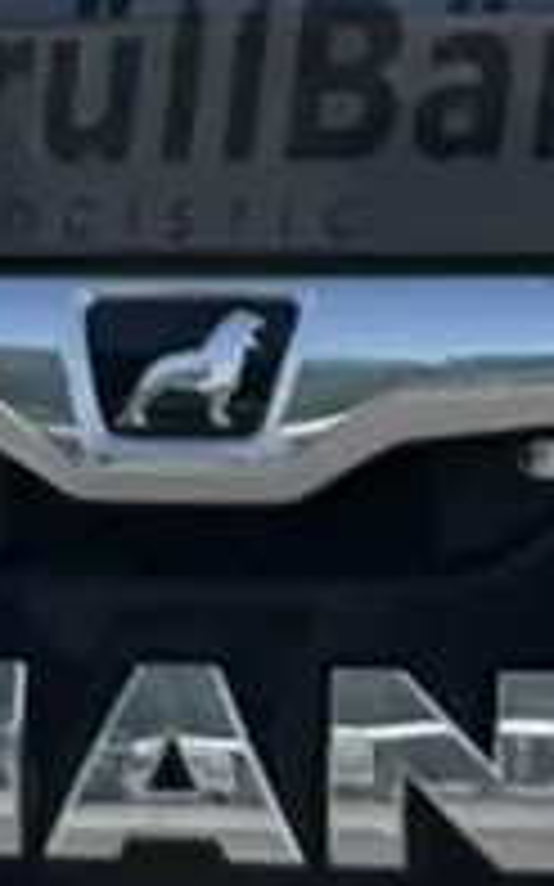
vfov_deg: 3.9
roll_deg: +1.7
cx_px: 1995
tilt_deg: +1.0
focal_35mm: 536
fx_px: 12958
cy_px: 72
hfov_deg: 2.4
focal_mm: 5.96
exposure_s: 1/2451
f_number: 1.6
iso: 50
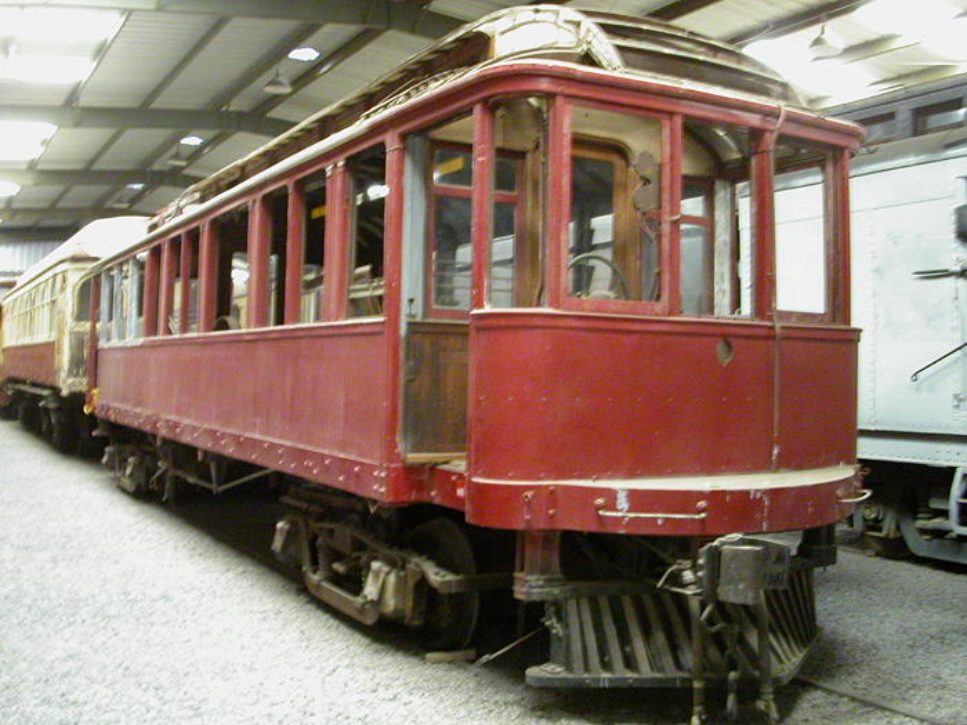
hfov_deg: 50.1
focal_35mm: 37
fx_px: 1034
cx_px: 484
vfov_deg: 38.7
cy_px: 362
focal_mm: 5.6
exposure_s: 1/14.4
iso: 400
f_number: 2.7
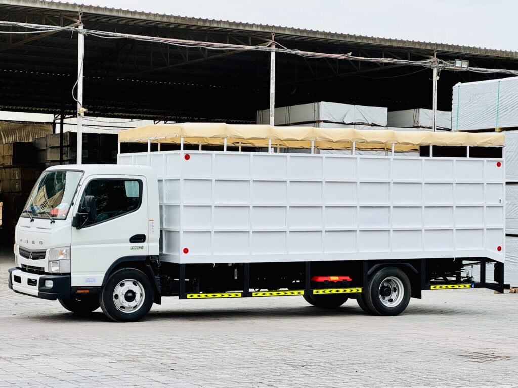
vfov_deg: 19.1
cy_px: 194
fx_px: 1152
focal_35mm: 77
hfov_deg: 25.3
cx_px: 259
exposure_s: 1/396
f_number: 2.8
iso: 25
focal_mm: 9
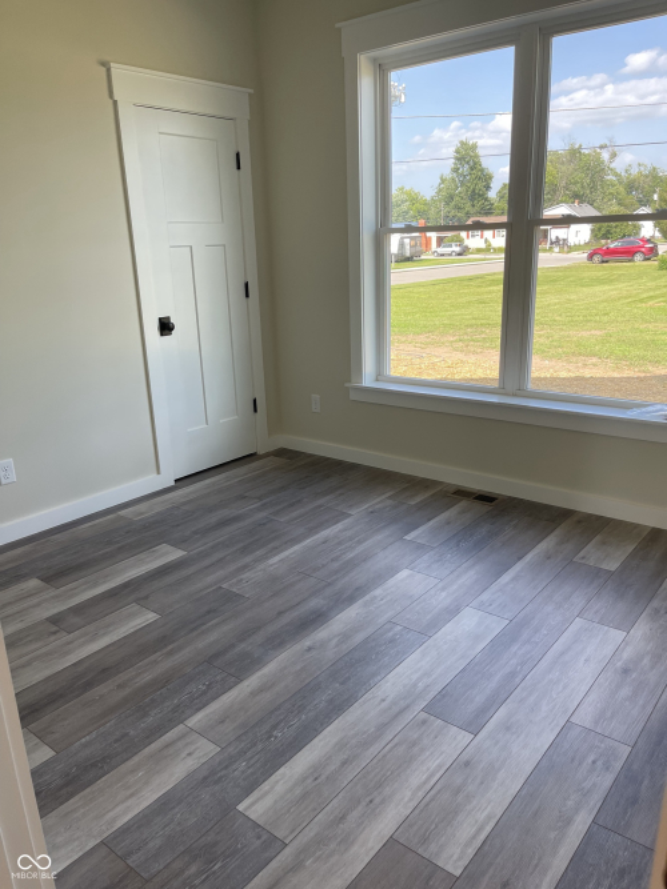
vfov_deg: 69.4
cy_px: 444
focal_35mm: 25
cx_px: 334
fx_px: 642
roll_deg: +2.4
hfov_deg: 54.9
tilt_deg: -17.9
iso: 32
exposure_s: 1/247
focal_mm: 5.1
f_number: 1.6
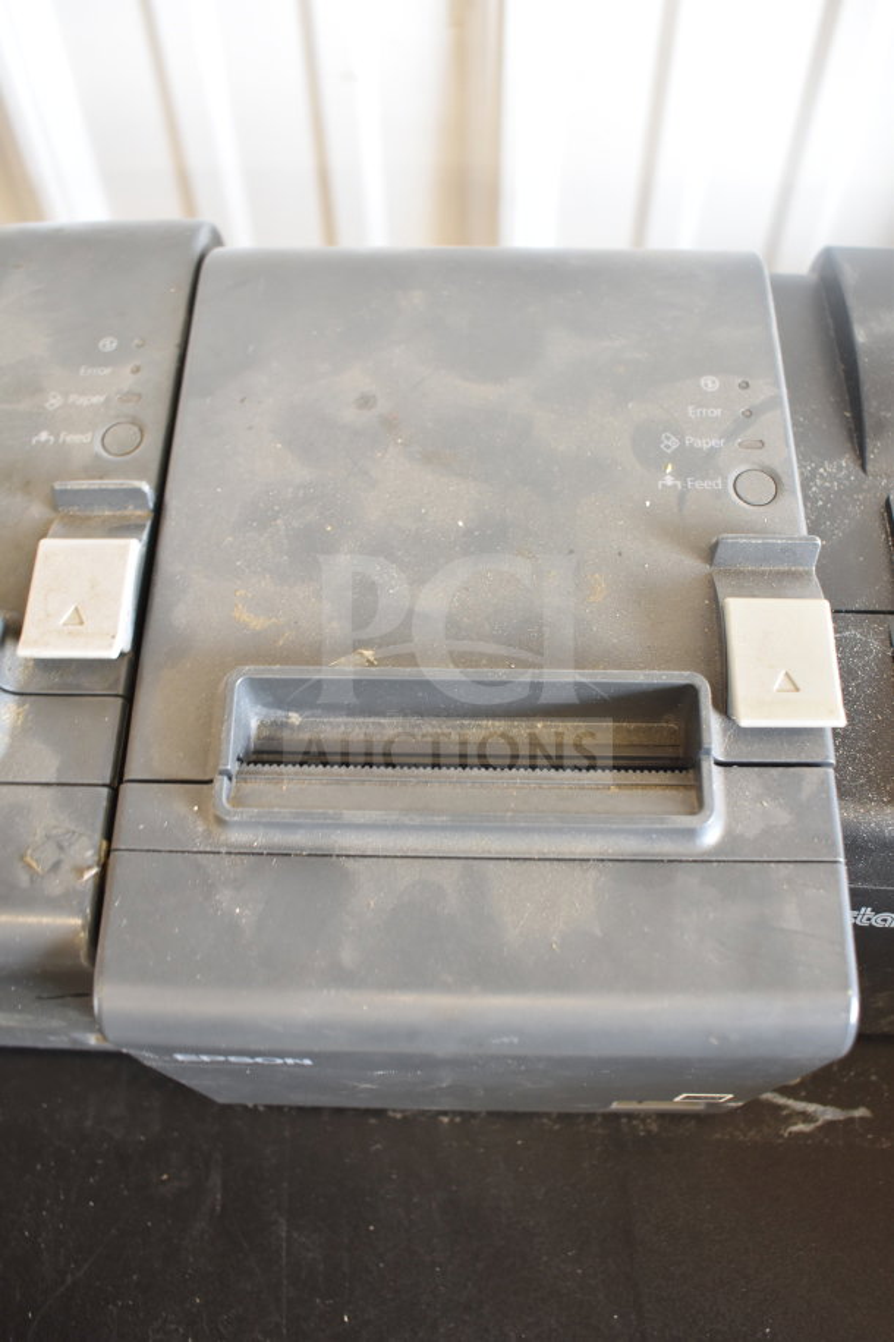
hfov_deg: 43.6
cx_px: 447
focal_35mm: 30
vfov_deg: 61.9
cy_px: 671
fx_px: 1117
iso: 720
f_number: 3.5
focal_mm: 20
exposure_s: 1/30
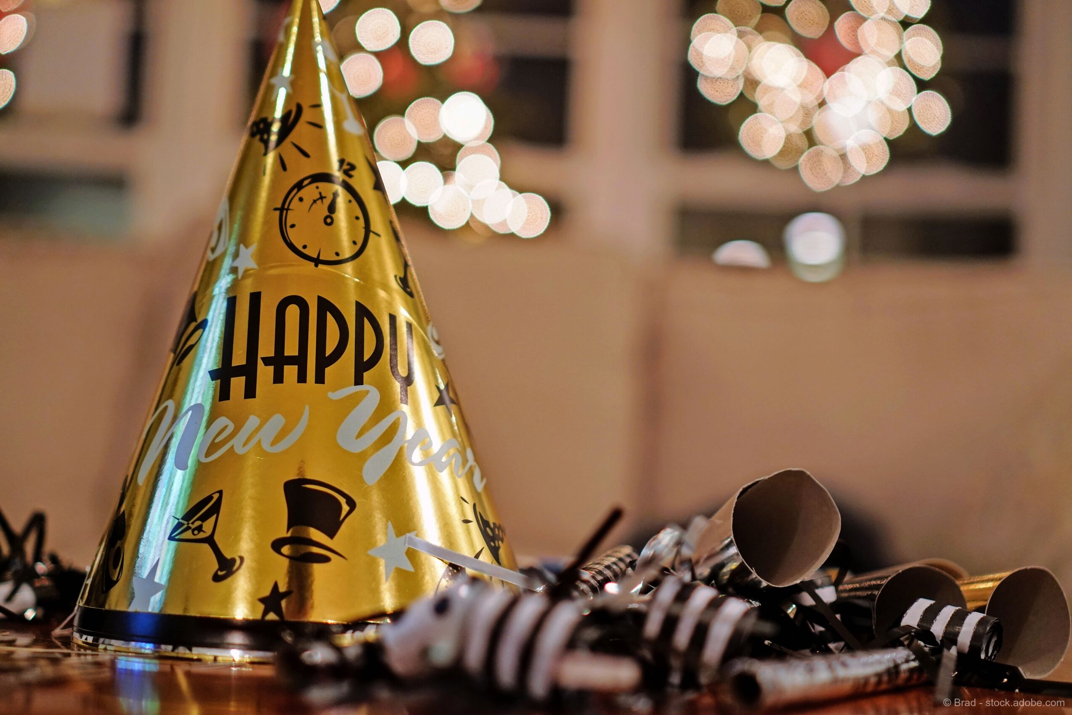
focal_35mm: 52
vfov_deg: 25.8
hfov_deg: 37.8
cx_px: 536
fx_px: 1563
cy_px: 358
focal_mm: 35
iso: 640
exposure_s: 1/60
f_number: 2
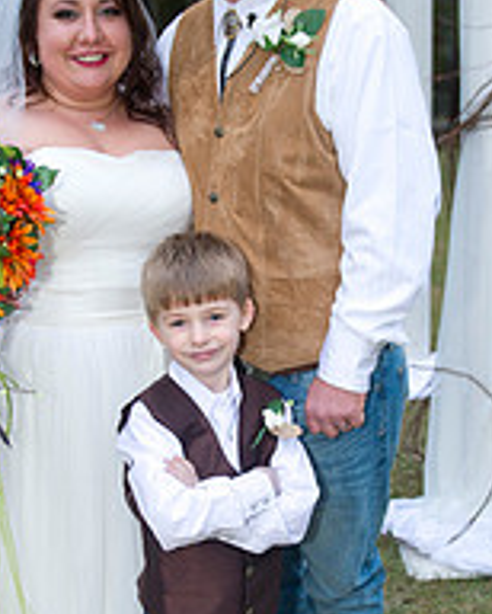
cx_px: 228
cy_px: 397
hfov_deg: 22.5
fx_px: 1236
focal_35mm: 68
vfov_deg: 27.7
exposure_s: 1/80
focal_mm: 31
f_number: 3.5
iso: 800
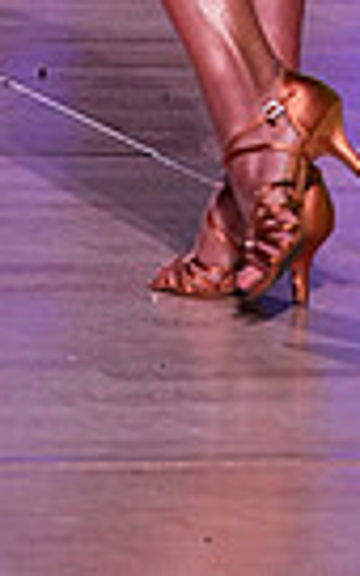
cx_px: 578
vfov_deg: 3.9
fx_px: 8288
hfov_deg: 2.5
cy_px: -648
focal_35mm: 528
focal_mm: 121
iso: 4000
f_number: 5
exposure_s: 1/320
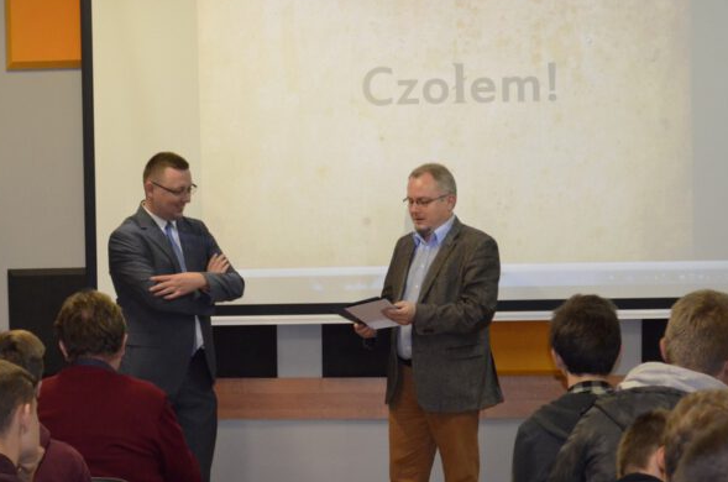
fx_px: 2172
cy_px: 264
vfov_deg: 12.7
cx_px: 260
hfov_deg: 19.0
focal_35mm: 108
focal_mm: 55
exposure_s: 1/60
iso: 3200
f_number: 5.6
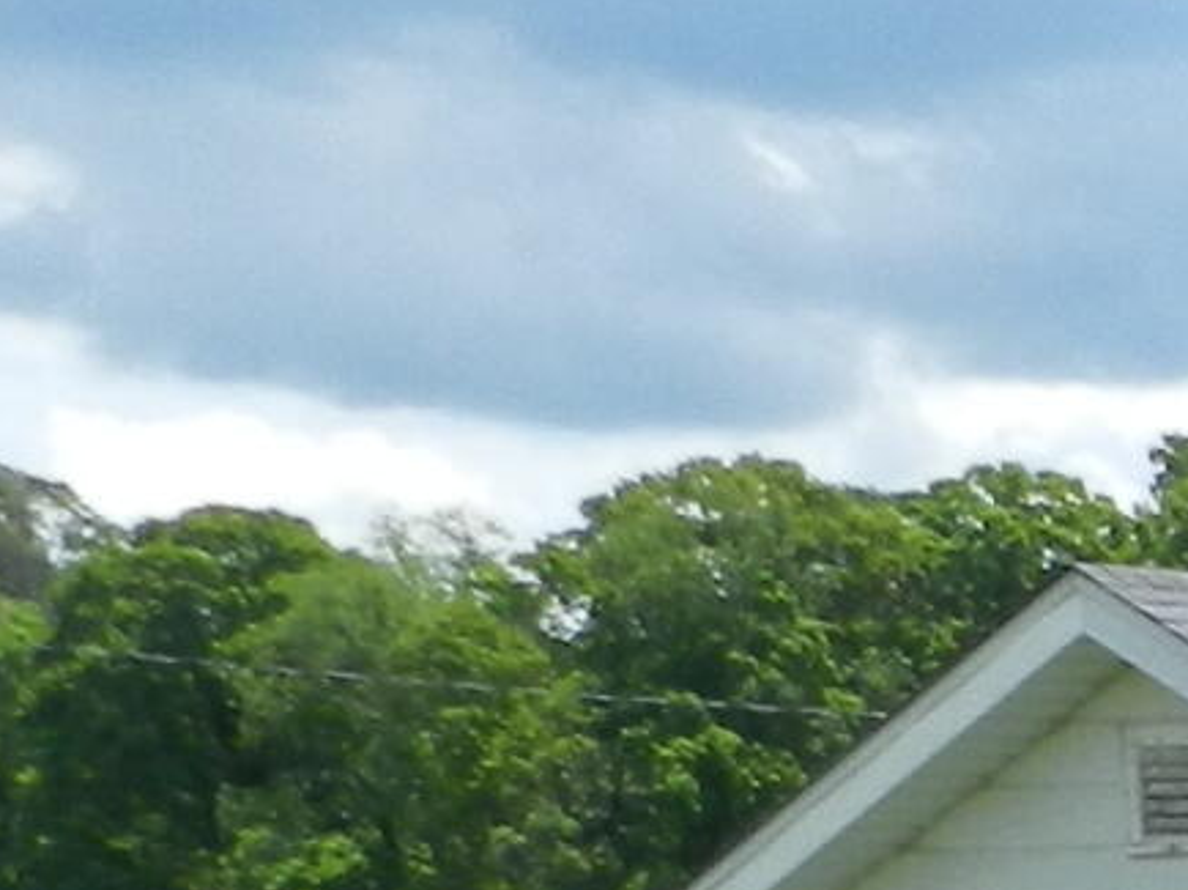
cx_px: 2718
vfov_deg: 8.7
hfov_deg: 10.8
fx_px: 5454
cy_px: 1953
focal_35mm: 159
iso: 160
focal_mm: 4
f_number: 4.5
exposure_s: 1/800
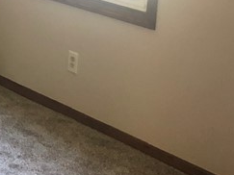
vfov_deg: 12.3
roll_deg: +0.2
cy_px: -27
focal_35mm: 118
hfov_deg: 14.2
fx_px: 797
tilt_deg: -10.6
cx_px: -224
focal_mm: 3.99
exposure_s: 1/15
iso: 80
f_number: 1.8
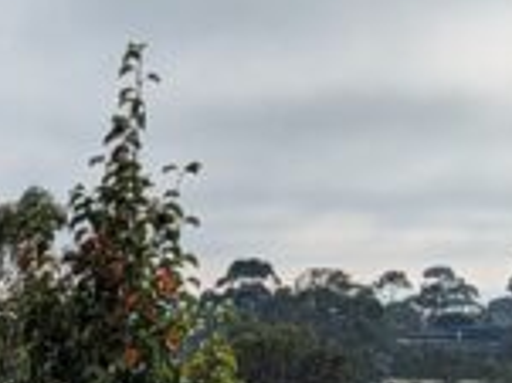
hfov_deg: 11.3
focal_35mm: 163
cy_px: 815
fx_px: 2409
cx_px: -417
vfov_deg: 8.5
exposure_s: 1/1610
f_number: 1.68
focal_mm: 6.9
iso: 18
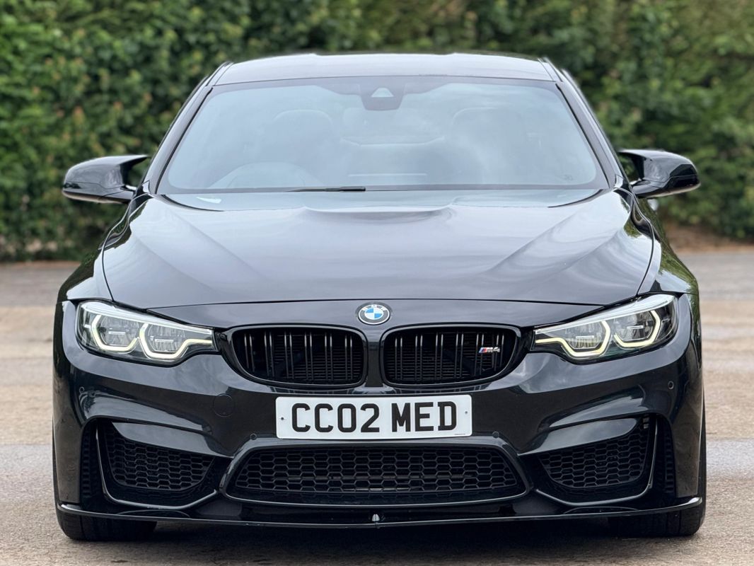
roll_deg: +0.5
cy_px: 283
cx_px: 377
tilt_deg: -3.7
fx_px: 2614
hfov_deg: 16.4
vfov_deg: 12.4
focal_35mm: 120
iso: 50
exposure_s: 1/483
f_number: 2.8
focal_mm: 15.66
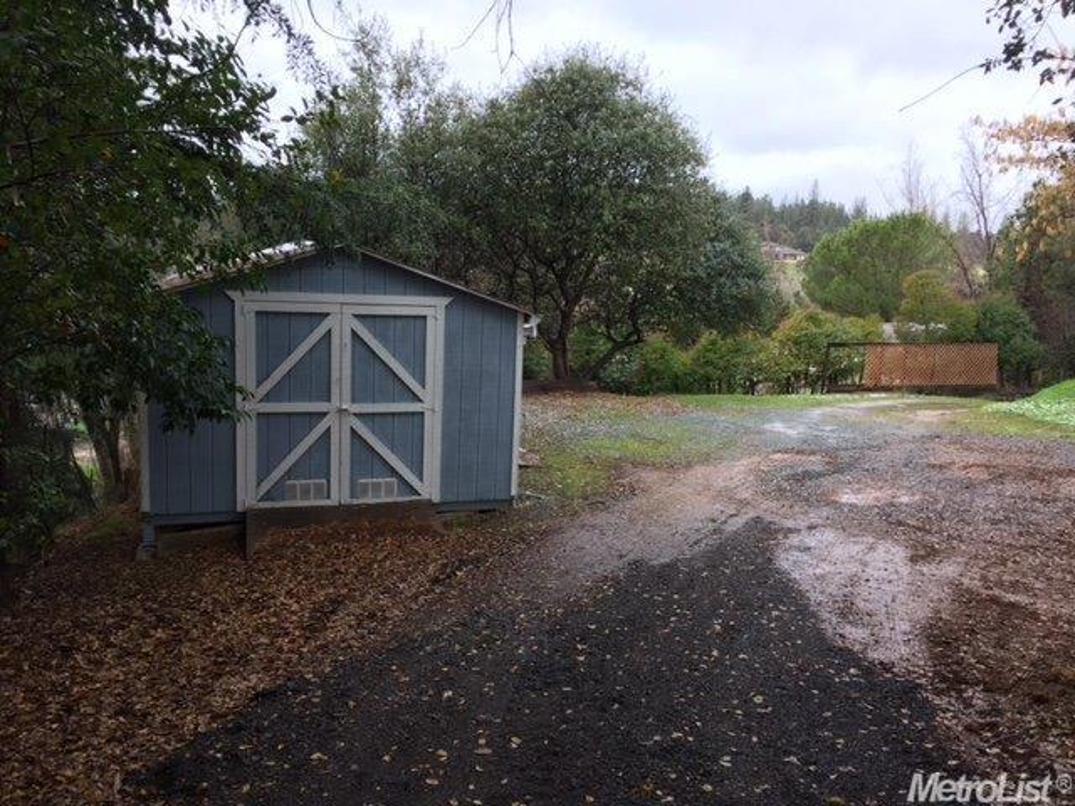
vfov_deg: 48.2
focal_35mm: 29
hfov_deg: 61.7
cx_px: 538
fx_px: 901
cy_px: 403
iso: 32
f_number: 2.2
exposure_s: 1/120
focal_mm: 4.15
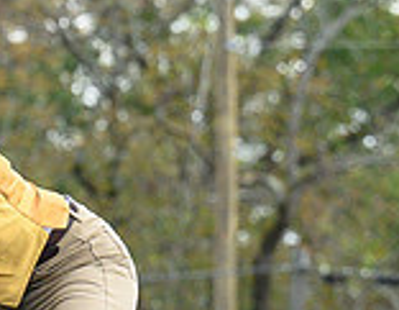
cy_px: 479
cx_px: -501
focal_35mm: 670
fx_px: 7819
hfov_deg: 2.9
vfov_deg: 2.3
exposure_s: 1/1000
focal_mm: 90
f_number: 3.5
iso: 640
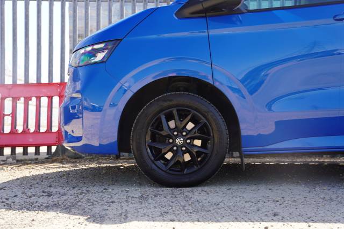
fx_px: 462
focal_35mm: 48
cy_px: 114
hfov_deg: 40.8
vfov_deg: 27.8
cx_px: 172
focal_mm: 48.4
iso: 100
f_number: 5
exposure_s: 1/80
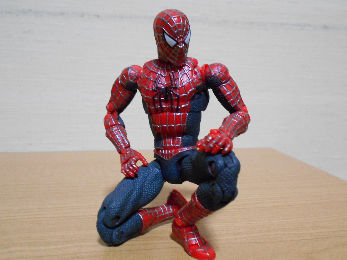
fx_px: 321
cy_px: 130
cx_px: 174
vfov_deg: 44.2
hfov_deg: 56.8
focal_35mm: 32
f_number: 3.6
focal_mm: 5.8
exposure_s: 1/20
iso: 800
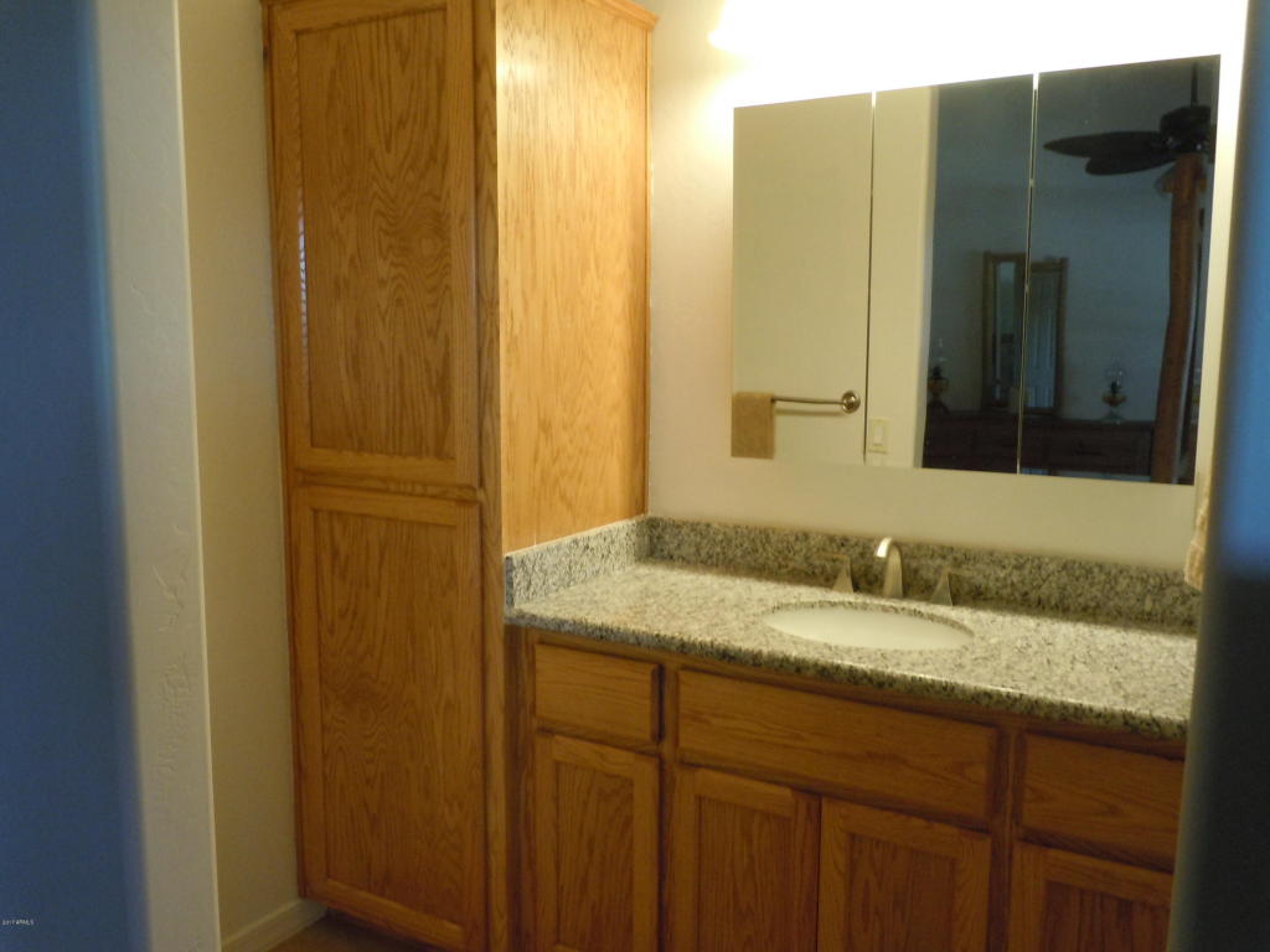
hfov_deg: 63.4
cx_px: 635
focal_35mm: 28
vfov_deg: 49.7
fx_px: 1027
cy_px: 476
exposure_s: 1/50
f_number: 3.7
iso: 400
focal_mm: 5
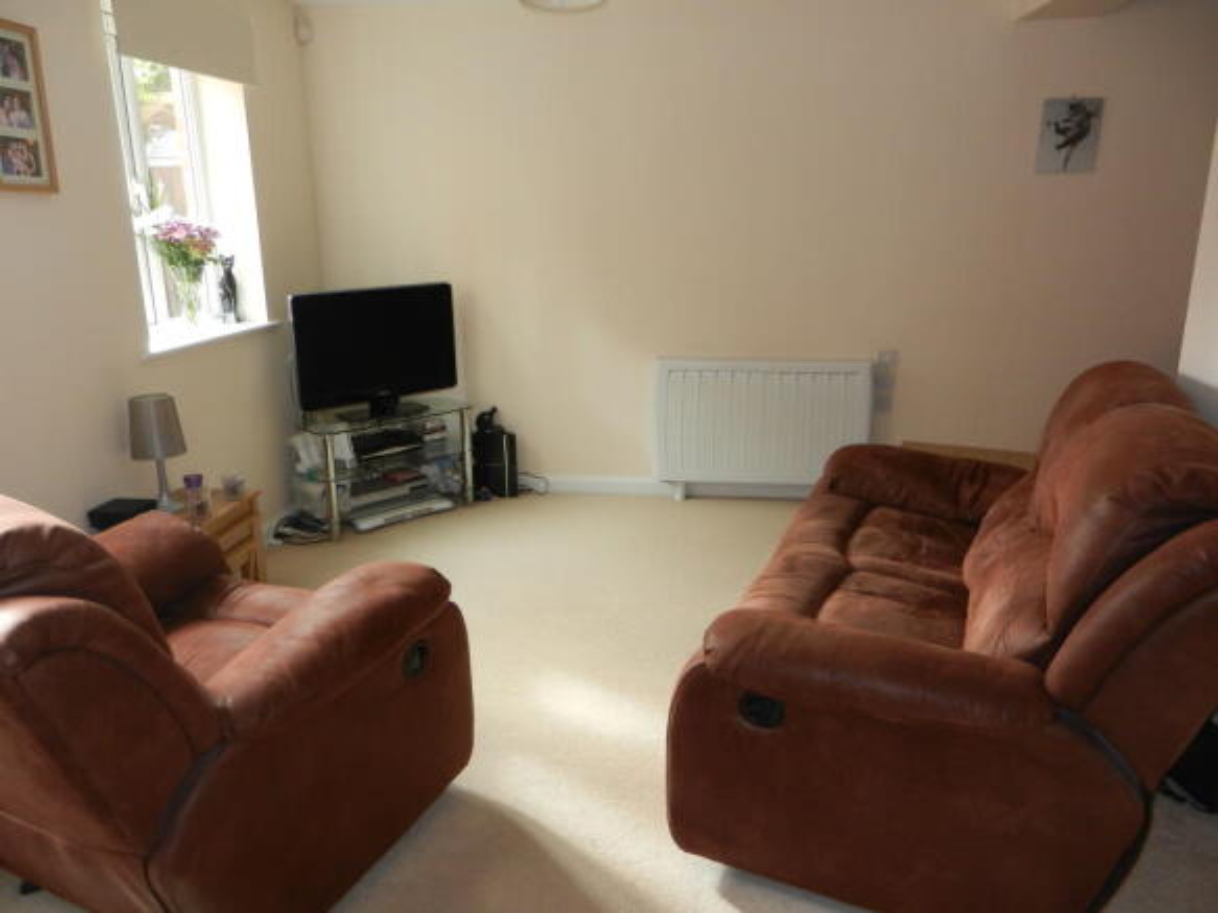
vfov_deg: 54.9
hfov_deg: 69.4
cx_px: 609
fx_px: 879
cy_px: 456
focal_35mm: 25
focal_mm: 4.5
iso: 160
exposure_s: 1/40
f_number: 3.5
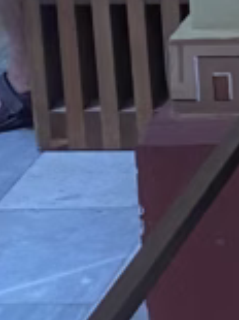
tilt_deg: -7.7
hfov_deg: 7.6
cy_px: -365
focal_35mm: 172
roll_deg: +0.8
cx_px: 715
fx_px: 1586
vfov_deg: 10.4
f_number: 1.8
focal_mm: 4.25
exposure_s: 1/50
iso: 80
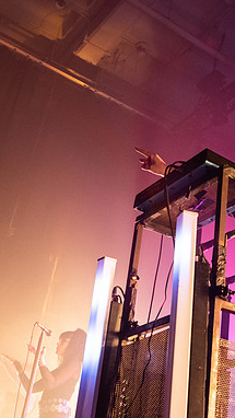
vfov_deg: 37.8
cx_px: 262
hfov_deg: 20.7
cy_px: 192
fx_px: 609
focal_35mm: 55
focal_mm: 32
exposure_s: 1/250
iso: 3200
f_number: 4
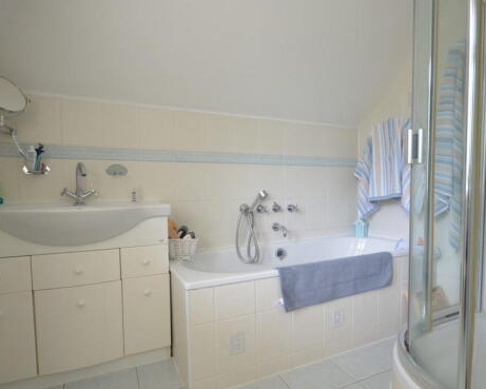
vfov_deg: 68.1
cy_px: 206
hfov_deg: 80.4
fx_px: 288
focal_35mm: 20
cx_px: 246
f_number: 4
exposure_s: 1/40
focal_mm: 10
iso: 800
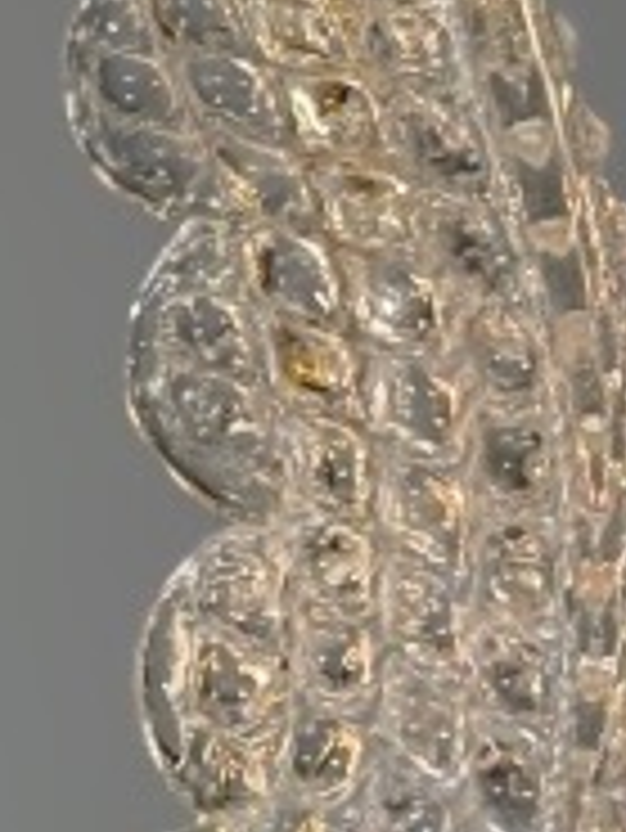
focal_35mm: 276
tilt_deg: +6.8
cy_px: 283
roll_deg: -0.8
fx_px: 6647
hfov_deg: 5.3
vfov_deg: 7.2
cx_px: -664
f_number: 1.78
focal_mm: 6.76
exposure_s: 1/100
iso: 80
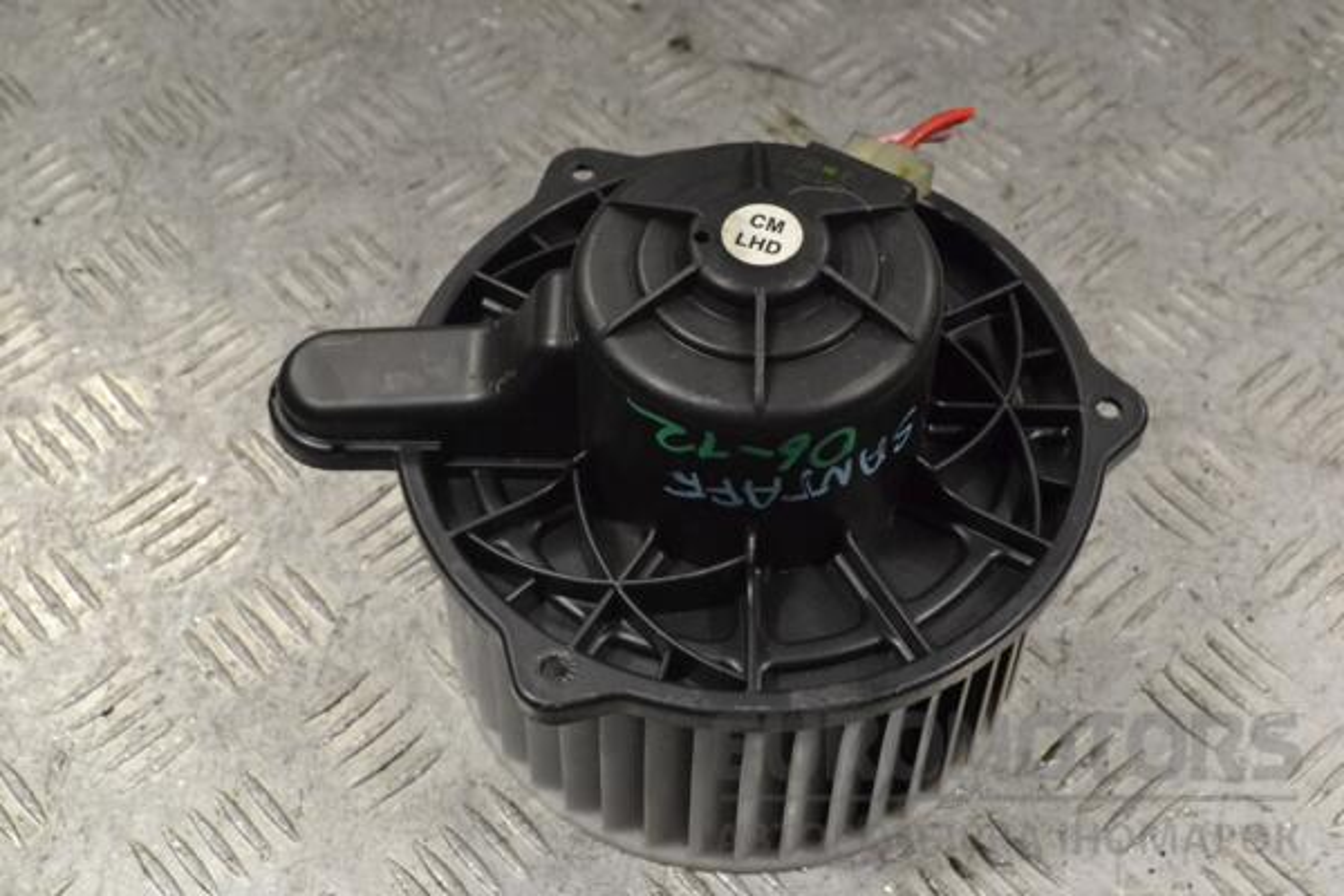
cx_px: 672
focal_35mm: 54
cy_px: 448
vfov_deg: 25.1
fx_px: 2016
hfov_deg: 36.9
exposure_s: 1/320
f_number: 9
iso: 3200
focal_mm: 36
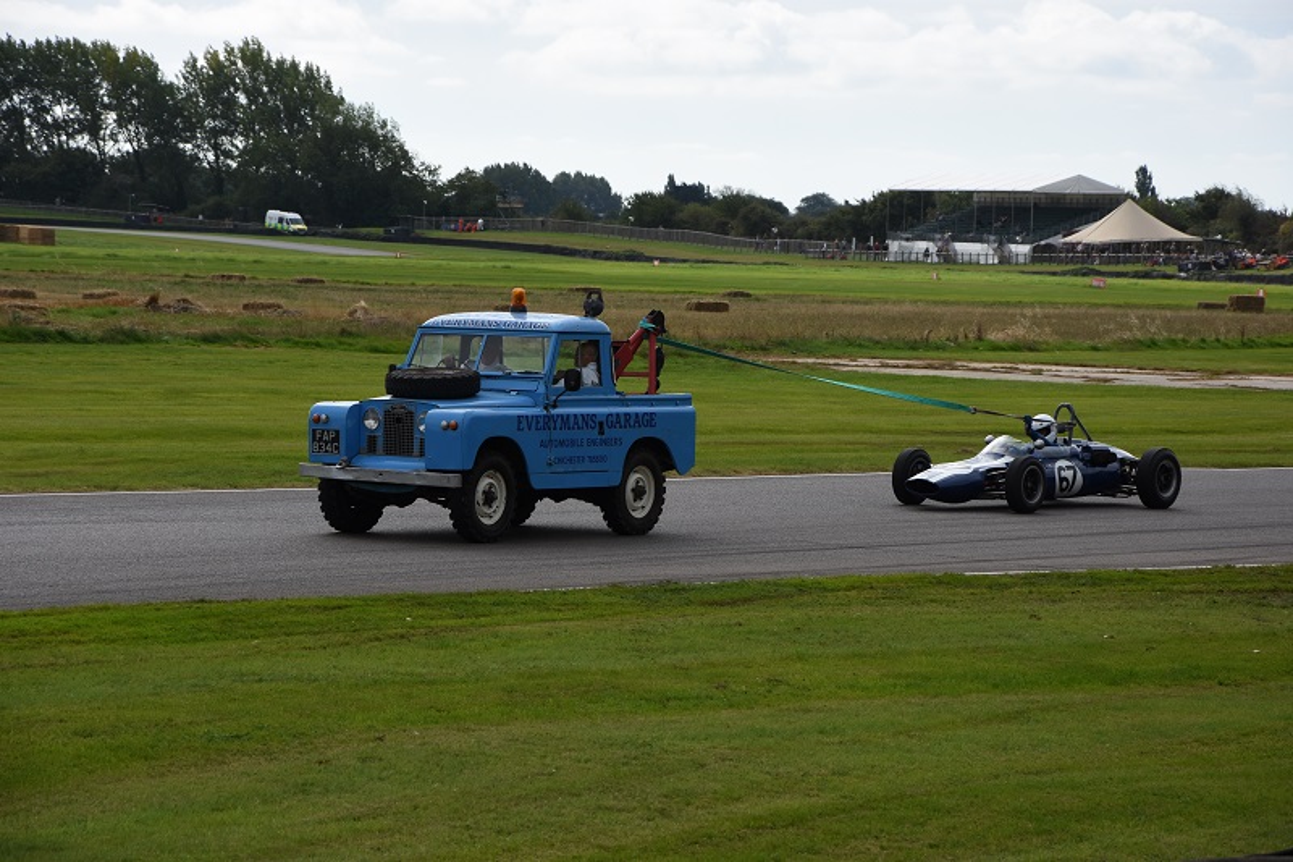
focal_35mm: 158
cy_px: 431
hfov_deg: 13.0
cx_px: 646
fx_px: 5655
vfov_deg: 8.7
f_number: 8
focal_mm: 105
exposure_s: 1/640
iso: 200
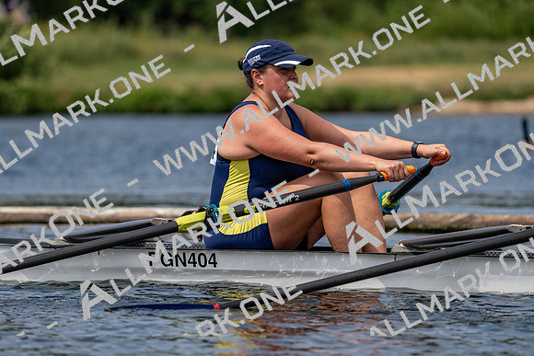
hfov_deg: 5.6
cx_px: 267
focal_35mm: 365
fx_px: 5415
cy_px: 178
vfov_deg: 3.8
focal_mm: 365
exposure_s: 1/1600
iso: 250
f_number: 6.3
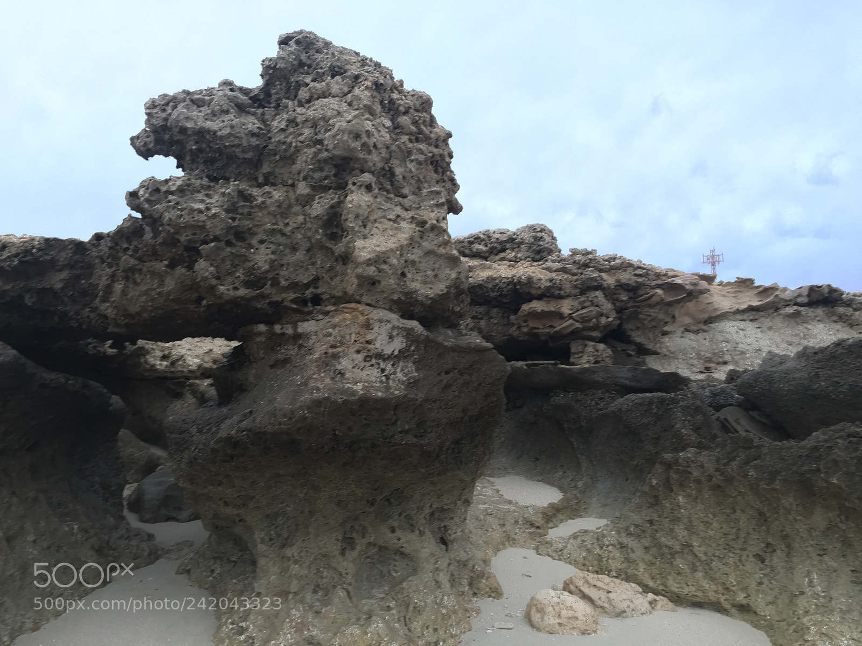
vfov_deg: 48.2
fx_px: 722
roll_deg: -0.1
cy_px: 323
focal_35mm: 29
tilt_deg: +8.8
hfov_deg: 61.7
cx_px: 431
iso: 40
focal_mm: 4.15
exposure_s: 1/33
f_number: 2.2
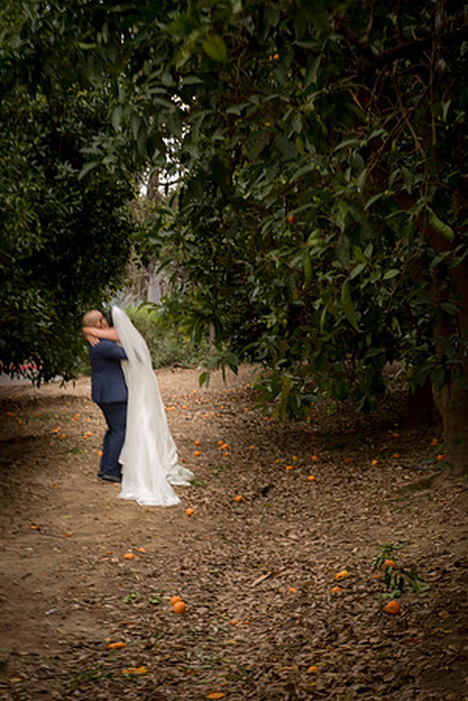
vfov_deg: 28.8
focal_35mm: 70
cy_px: 350
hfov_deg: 19.5
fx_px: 1365
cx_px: 234
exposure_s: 1/25
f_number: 13
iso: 640
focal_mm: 70
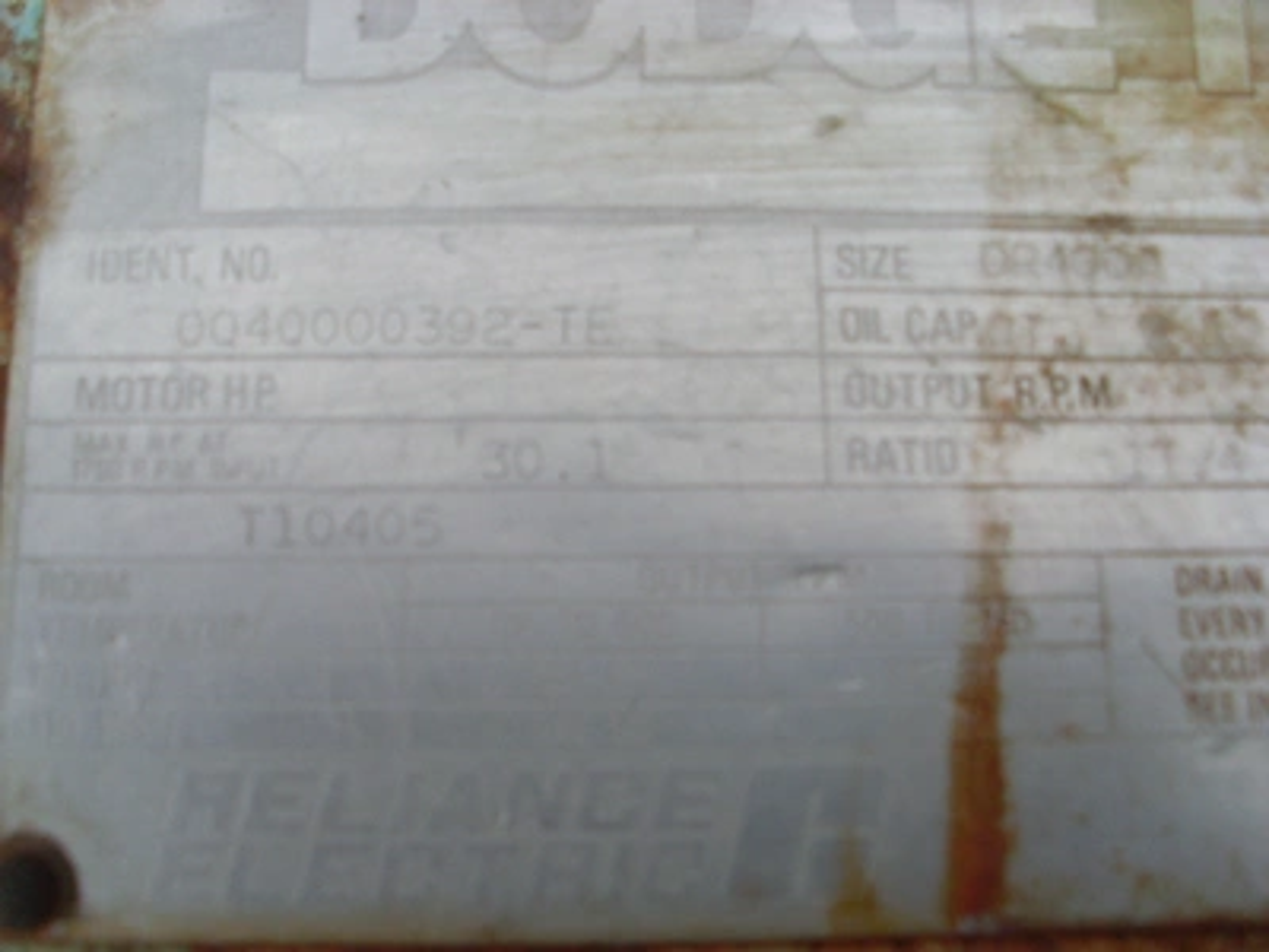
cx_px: 634
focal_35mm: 38
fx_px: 1393
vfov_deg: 37.7
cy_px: 476
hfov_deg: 49.0
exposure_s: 1/90
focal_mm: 6.3
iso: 80
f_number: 7.7
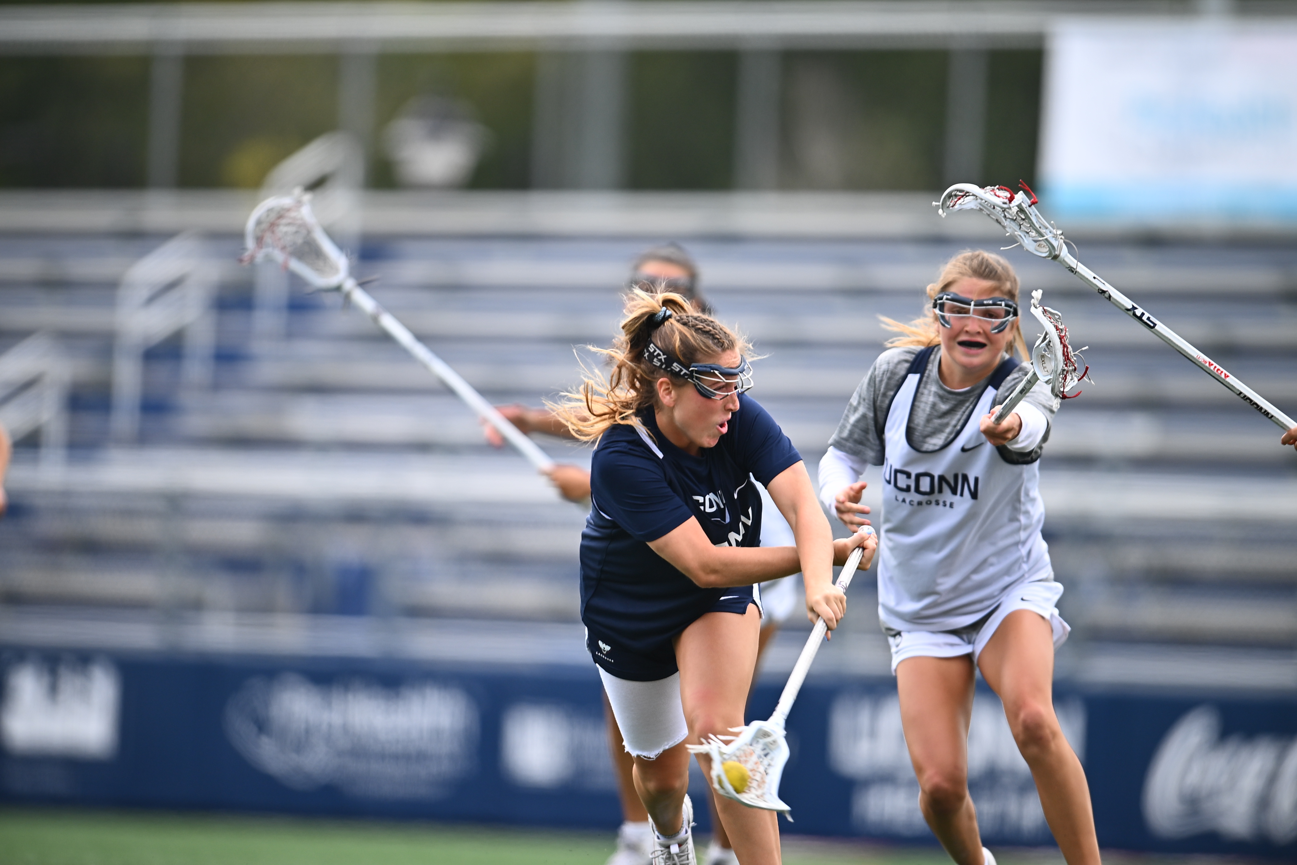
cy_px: 432
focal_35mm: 400
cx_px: 648
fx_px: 14410
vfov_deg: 3.4
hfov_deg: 5.2
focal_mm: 400
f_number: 2.8
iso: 320
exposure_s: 1/1600
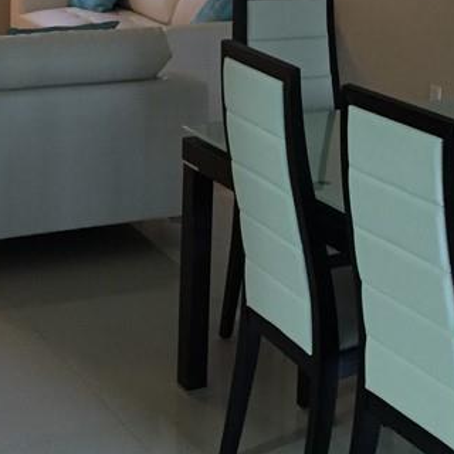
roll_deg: -1.5
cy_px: 24
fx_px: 1217
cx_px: 190
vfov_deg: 20.6
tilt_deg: -9.0
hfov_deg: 21.1
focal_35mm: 82
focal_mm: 4.15
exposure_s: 1/30
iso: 160
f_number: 2.2
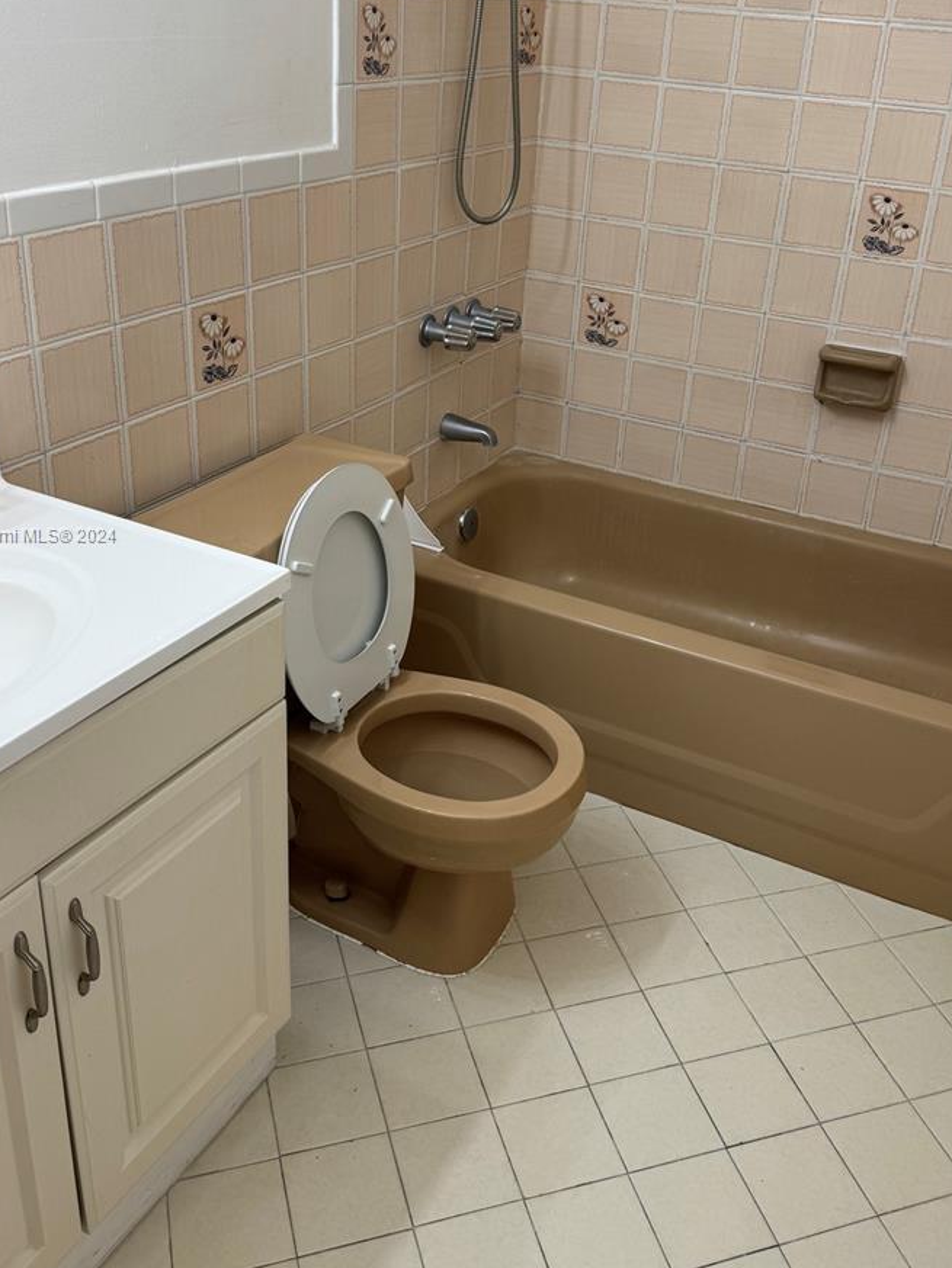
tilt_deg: -24.9
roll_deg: -4.0
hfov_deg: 42.9
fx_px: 1210
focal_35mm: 33
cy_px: 536
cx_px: 503
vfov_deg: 55.1
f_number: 1.78
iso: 50
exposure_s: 1/123
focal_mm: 6.86
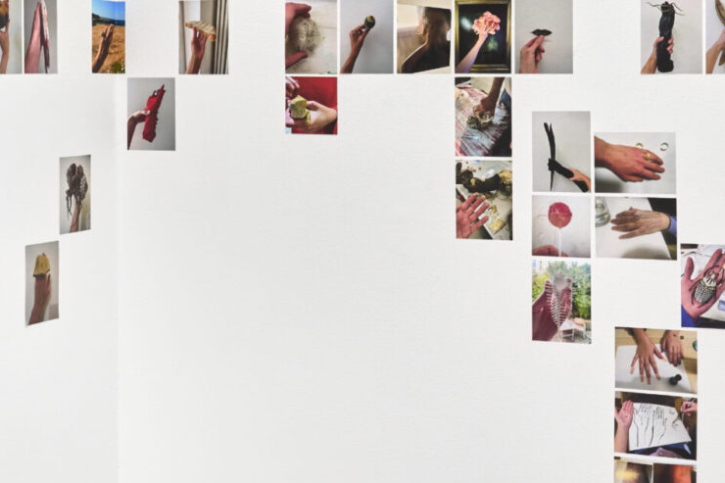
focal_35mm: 73
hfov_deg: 27.7
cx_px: 405
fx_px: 1470
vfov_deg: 18.5
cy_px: 121
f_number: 10
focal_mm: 36
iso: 400
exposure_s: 1/2
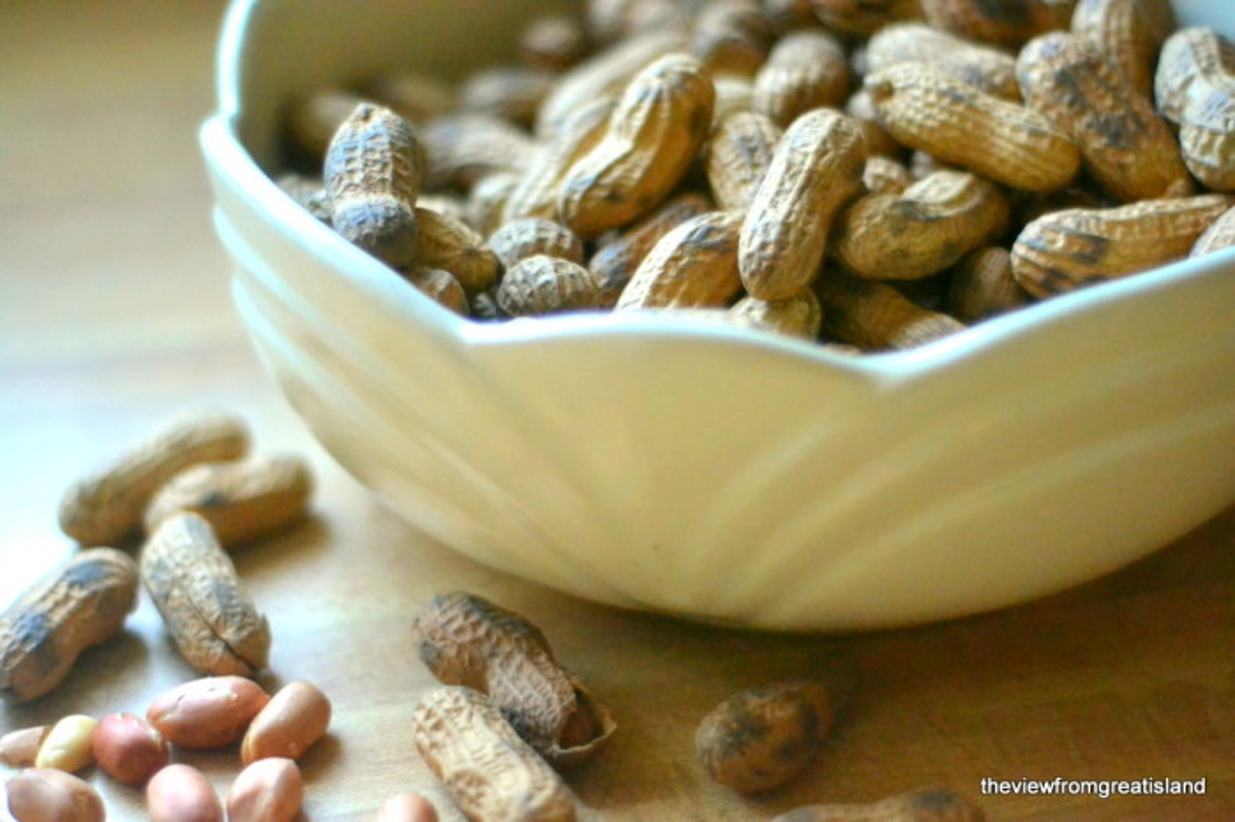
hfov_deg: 27.0
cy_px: 411
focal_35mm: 75
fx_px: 2572
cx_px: 618
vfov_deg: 18.2
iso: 3200
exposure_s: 1/160
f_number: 2
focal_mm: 50
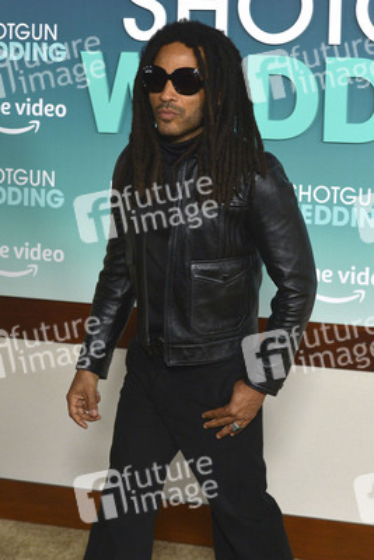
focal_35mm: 70
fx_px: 1090
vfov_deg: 28.8
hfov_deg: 19.5
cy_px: 280
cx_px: 187
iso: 2000
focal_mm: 70
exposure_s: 1/320
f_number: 6.3
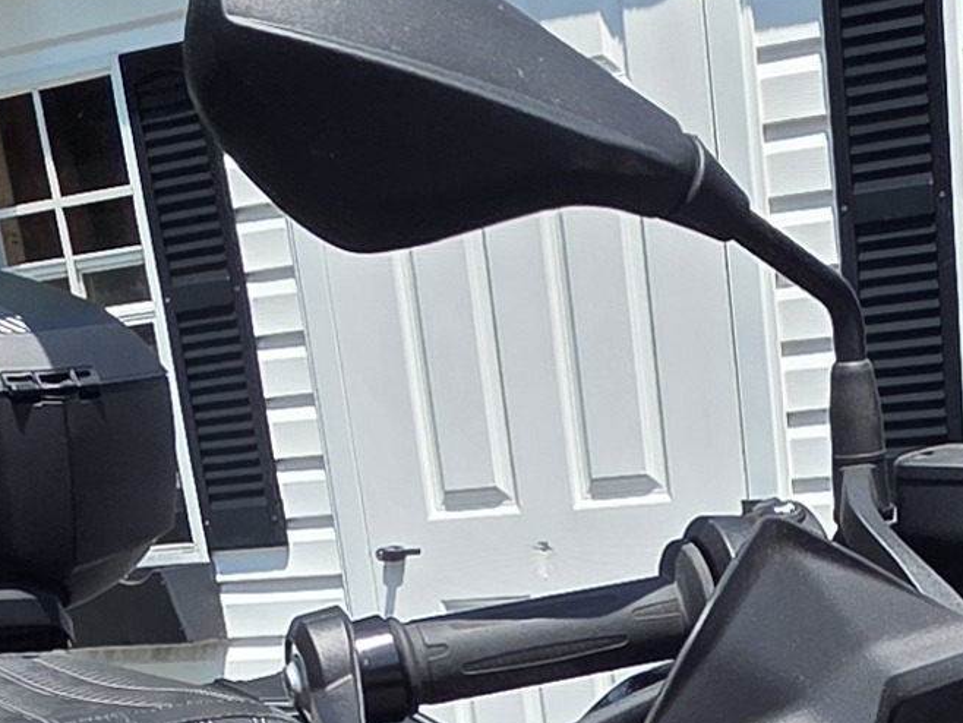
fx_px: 2199
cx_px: 856
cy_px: 1570
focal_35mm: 79
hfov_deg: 24.1
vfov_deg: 14.5
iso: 40
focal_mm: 2.2
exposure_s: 1/1418
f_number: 1.9
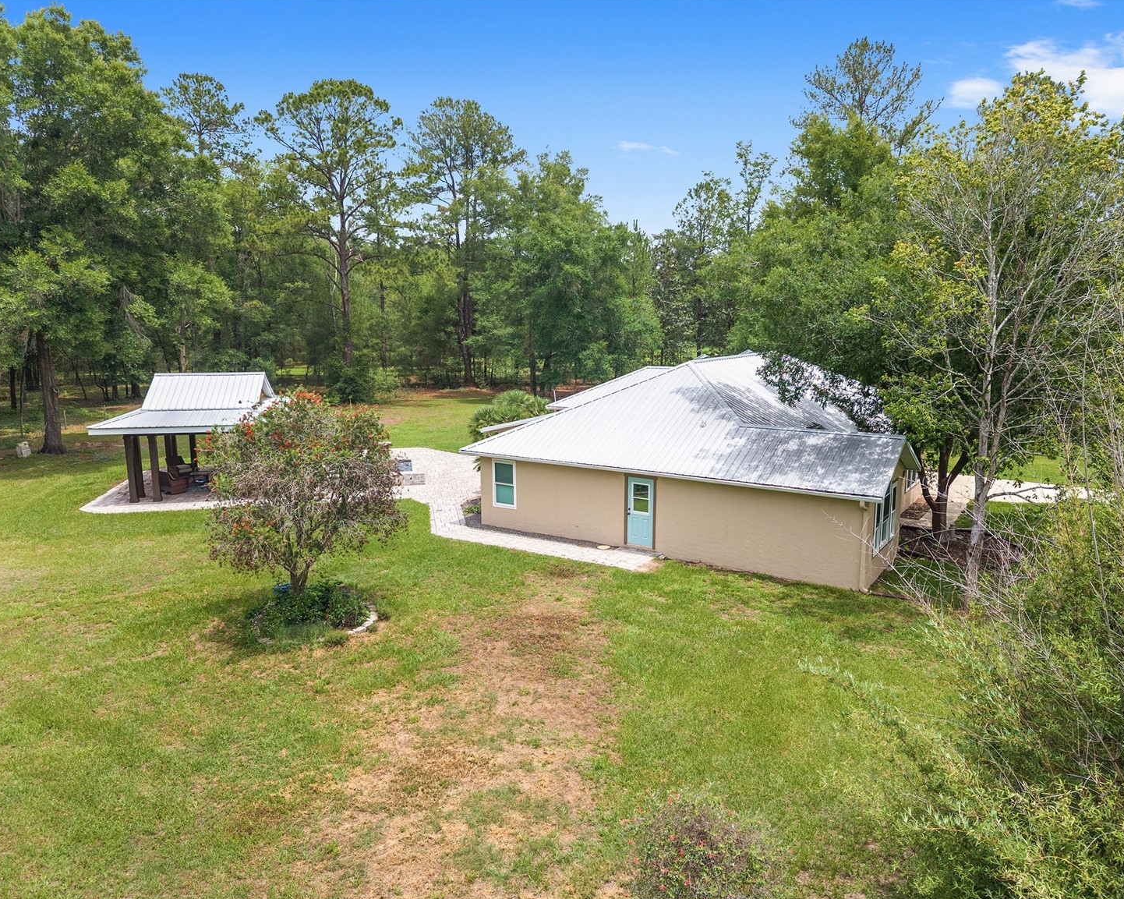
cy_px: 464
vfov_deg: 54.9
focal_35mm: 26
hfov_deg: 66.0
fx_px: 865
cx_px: 578
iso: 260
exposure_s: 1/5000
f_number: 1.8
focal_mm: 8.67
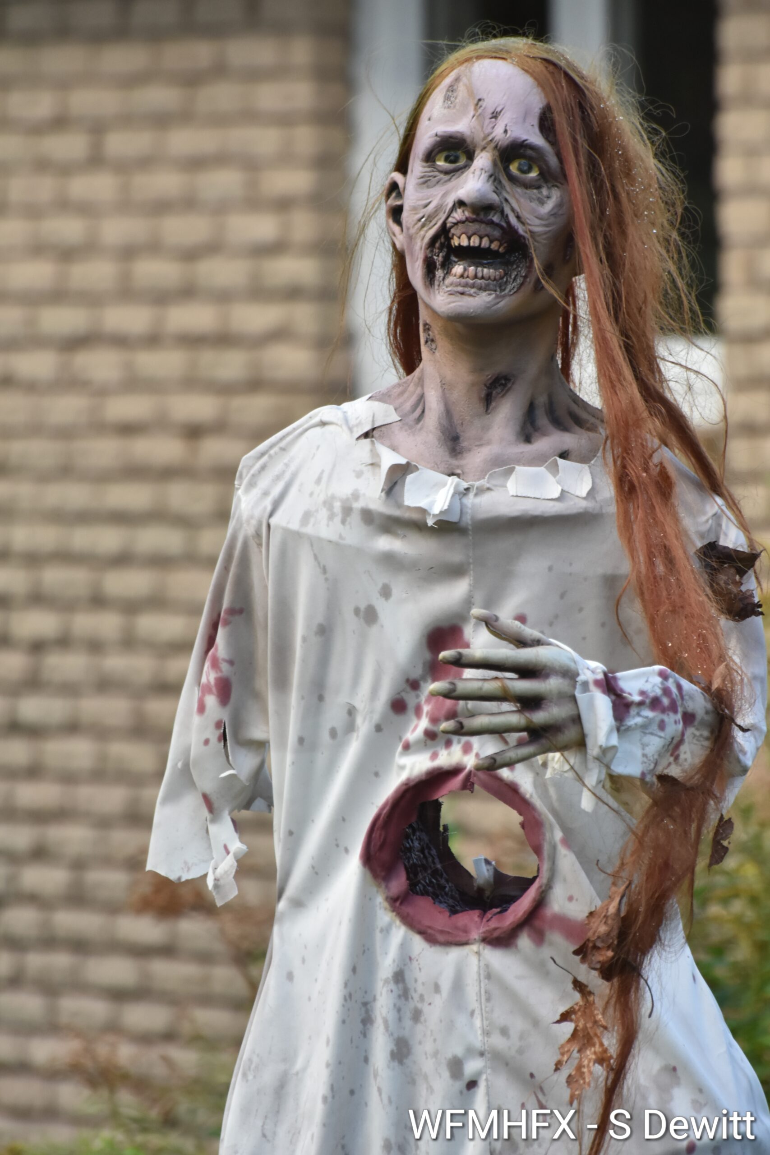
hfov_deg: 3.1
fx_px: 14434
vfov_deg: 4.6
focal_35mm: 450
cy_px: 578
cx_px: 385
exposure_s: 1/323
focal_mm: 300
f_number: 8
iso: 1000
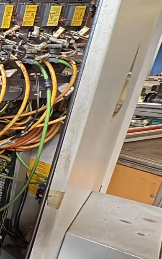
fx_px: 325
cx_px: -216
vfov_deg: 43.3
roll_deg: +1.8
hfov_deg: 15.7
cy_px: 150
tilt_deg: -18.9
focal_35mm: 46
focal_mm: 2.22
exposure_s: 1/20
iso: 800
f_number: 2.2
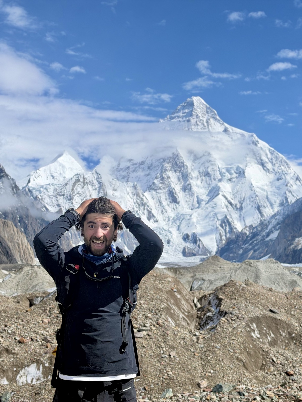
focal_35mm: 48
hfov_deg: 30.3
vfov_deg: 39.7
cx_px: 151
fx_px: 558
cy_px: 201
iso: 80
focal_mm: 6.76
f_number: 1.78
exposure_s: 1/13333
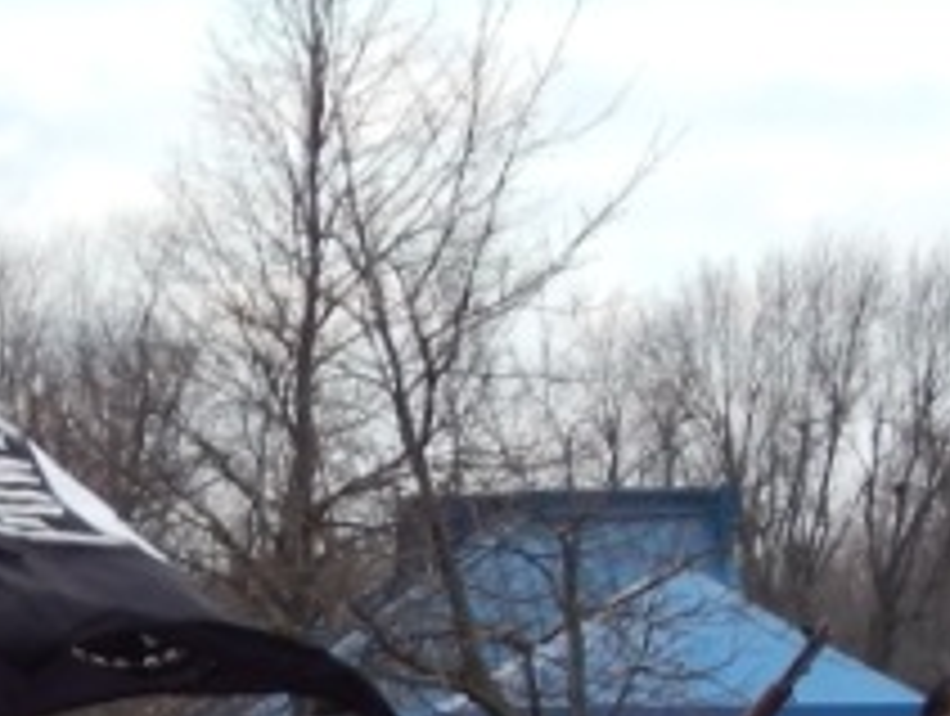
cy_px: 1243
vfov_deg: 4.0
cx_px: -180
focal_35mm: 368
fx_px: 10117
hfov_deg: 5.4
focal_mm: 13.5
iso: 125
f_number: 4.2
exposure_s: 1/250
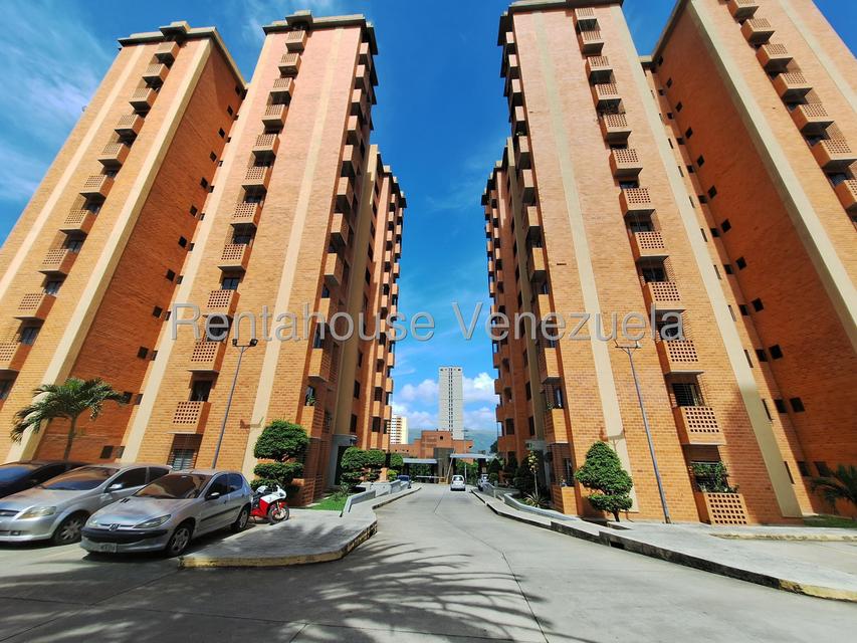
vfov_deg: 89.9
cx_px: 428
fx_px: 322
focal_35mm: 13
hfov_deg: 106.2
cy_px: 322
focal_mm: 1.74
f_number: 2.2
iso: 40
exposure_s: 1/1170
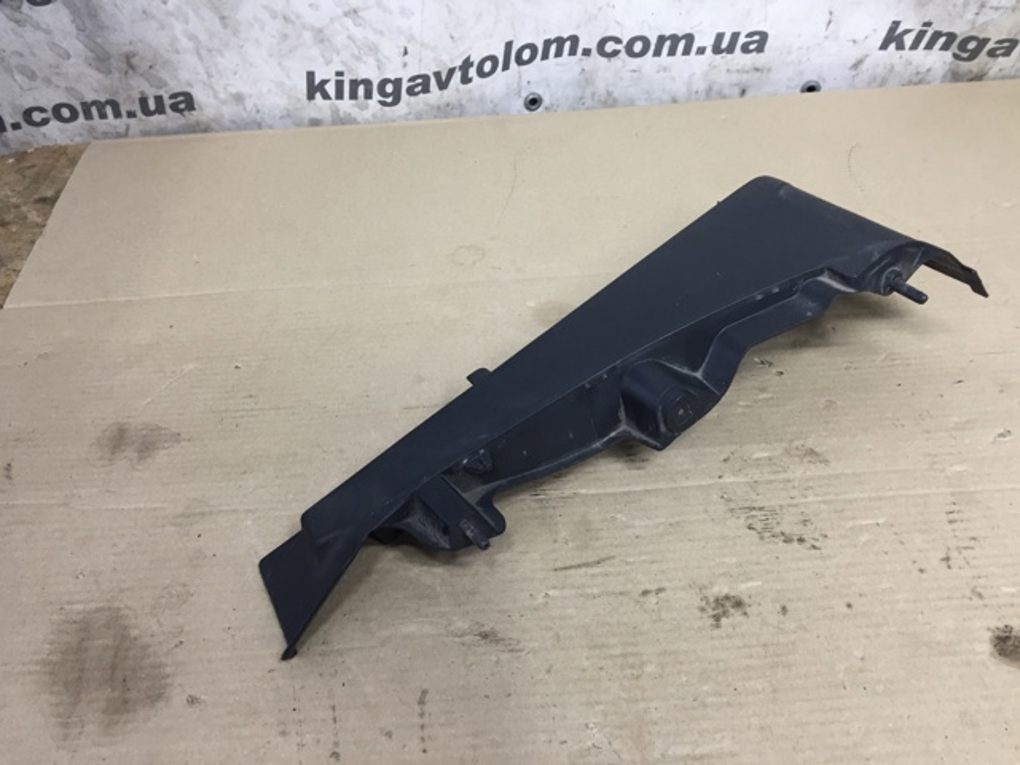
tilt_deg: -41.9
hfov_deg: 61.7
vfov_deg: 48.2
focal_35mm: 29
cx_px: 510
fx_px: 855
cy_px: 382
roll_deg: +2.1
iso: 64
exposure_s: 1/33
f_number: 2.2
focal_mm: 4.15
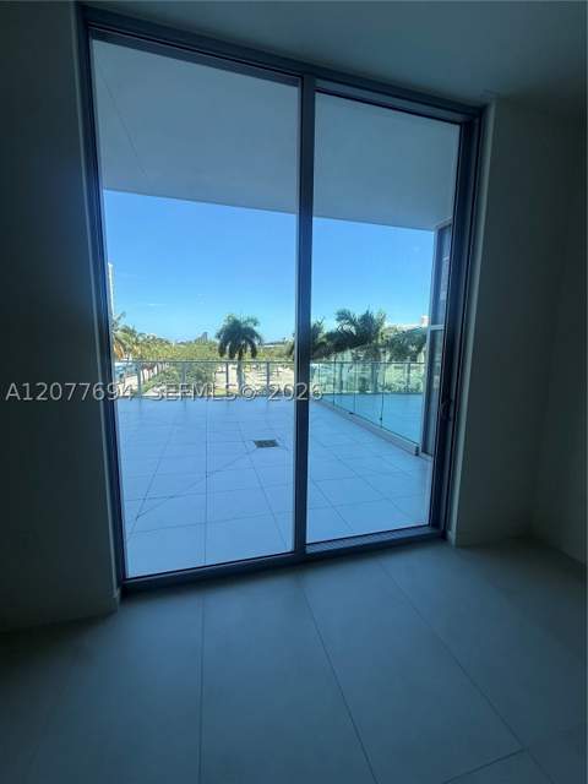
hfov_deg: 85.7
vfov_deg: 102.1
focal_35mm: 14
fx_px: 317
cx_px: 294
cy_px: 392
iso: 50
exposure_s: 1/430
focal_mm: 2.22
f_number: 2.2
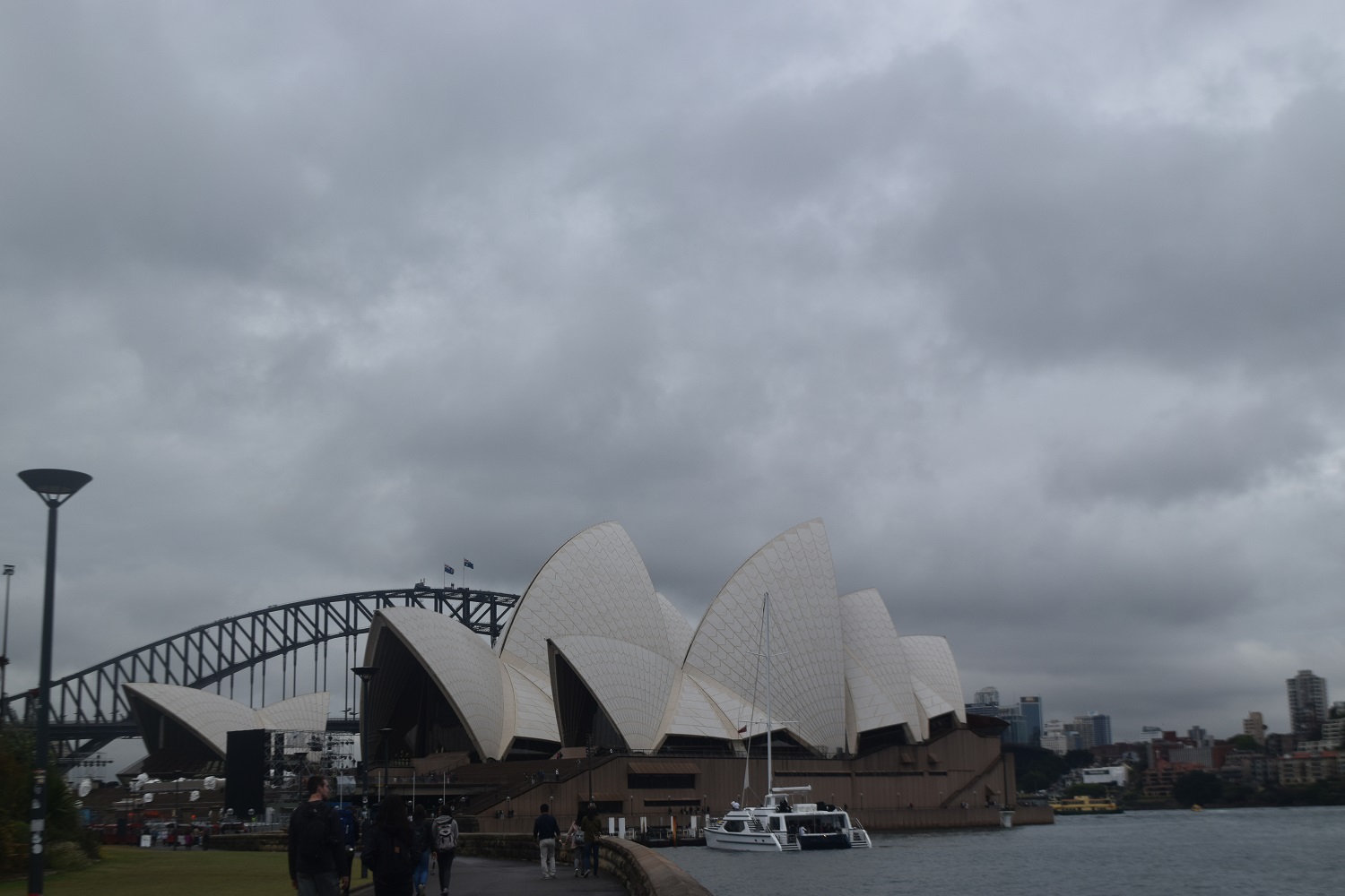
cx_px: 672
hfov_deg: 42.3
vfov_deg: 28.9
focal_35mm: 46
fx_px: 1737
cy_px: 448
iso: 200
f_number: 10
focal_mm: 31
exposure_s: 1/400
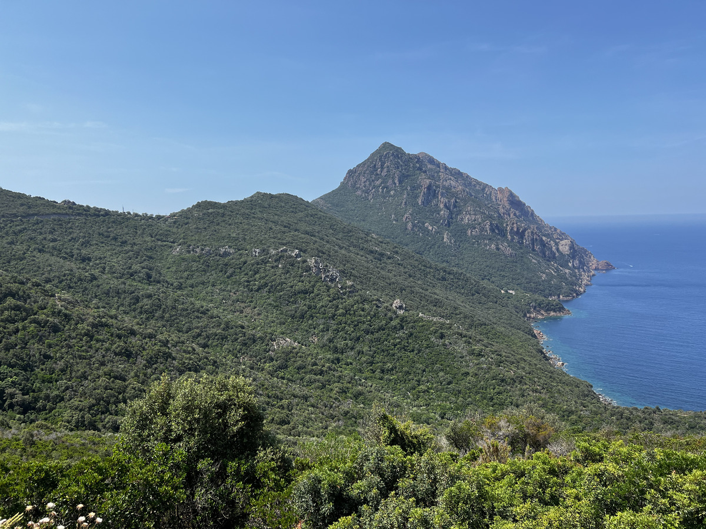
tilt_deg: -3.7
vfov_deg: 53.1
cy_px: 264
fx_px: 530
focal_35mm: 26
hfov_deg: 67.3
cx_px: 353
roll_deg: +1.1
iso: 50
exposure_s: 1/3831
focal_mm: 5.7
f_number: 1.5
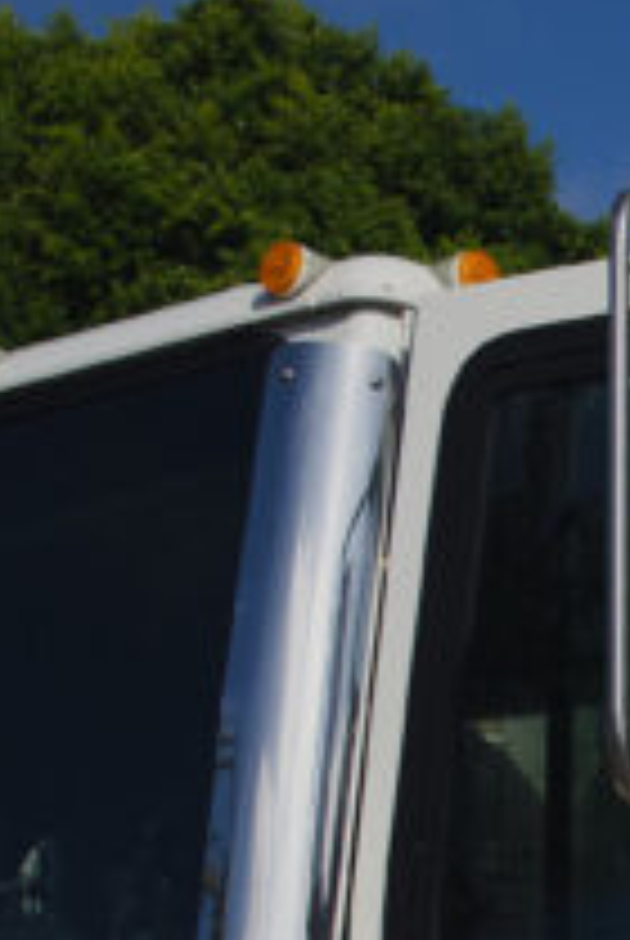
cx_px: 1278
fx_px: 3453
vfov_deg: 15.0
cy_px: 1124
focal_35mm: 132
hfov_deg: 9.7
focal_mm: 24
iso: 400
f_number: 4.5
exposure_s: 1/4000
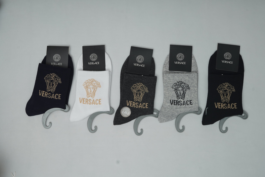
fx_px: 368
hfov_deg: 39.6
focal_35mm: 50
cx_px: 132
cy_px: 88
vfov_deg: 27.0
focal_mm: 50
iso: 320
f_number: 6.3
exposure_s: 1/200
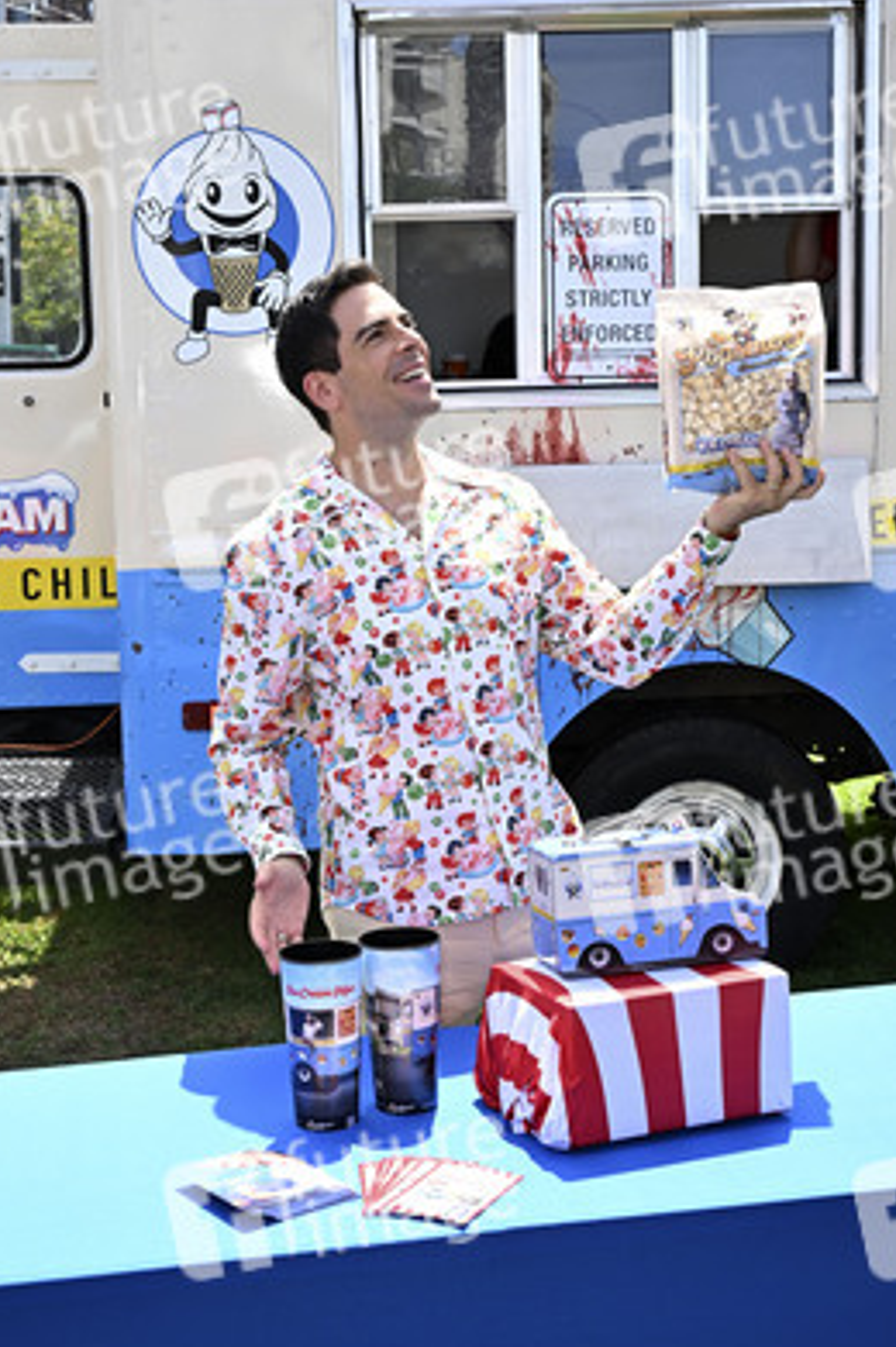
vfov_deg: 45.5
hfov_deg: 31.1
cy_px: 682
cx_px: 441
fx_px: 1608
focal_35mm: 43
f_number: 10
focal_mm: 42
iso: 640
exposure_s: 1/320
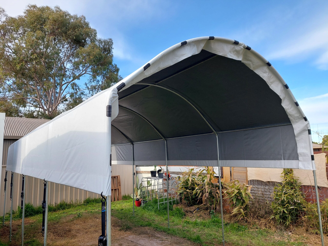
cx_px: 164
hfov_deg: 71.6
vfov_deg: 56.8
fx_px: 227
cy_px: 123
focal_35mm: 24
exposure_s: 1/364
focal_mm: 5.23
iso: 40
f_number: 1.8
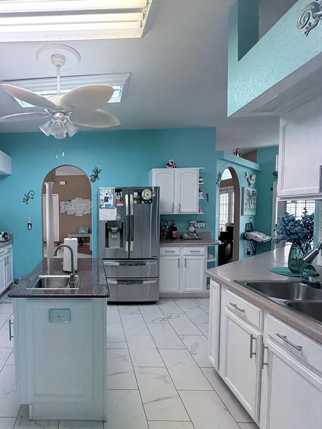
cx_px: 83
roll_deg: +0.4
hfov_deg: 60.2
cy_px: 229
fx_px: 260
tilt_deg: -4.4
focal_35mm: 21
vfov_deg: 78.9
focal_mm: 2.22
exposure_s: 1/120
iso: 160
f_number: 2.2
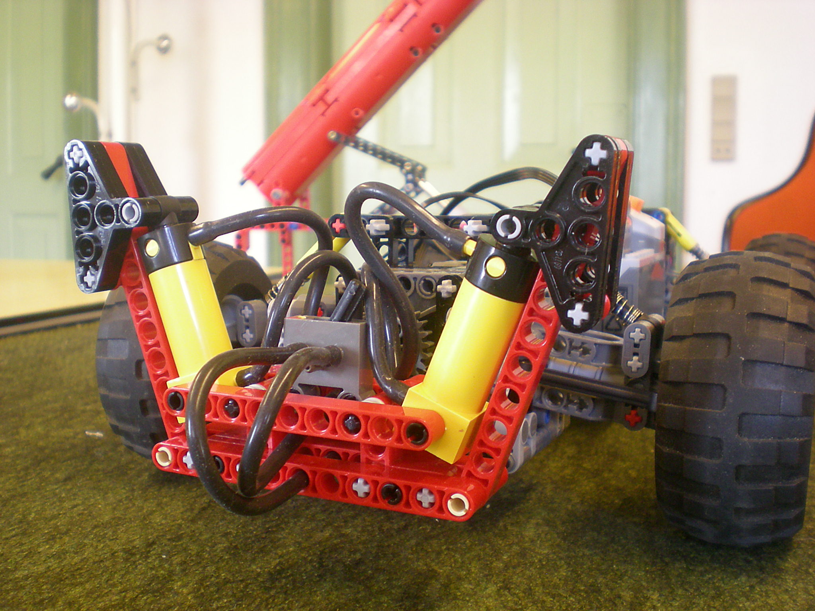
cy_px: 306
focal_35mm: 38
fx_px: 895
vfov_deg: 37.7
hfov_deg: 49.0
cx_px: 408
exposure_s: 1/22
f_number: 3.1
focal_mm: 6.3
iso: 200
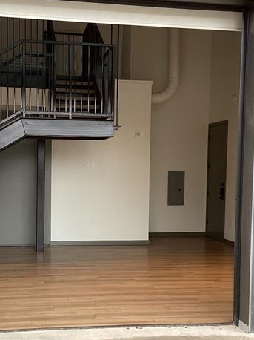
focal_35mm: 52
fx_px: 509
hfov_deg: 28.0
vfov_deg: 36.8
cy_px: 195
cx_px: 105
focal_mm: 3.3
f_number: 2.4
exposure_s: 1/60
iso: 50
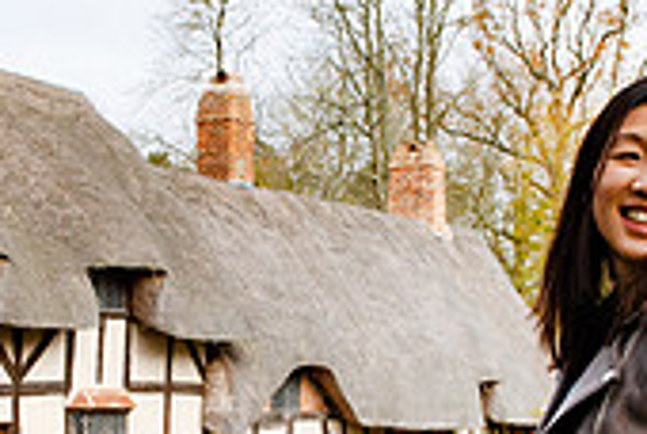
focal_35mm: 99
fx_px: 1782
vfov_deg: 13.8
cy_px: 375
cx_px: 243
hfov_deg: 20.5
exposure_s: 1/200
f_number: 7.1
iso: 320
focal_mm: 24
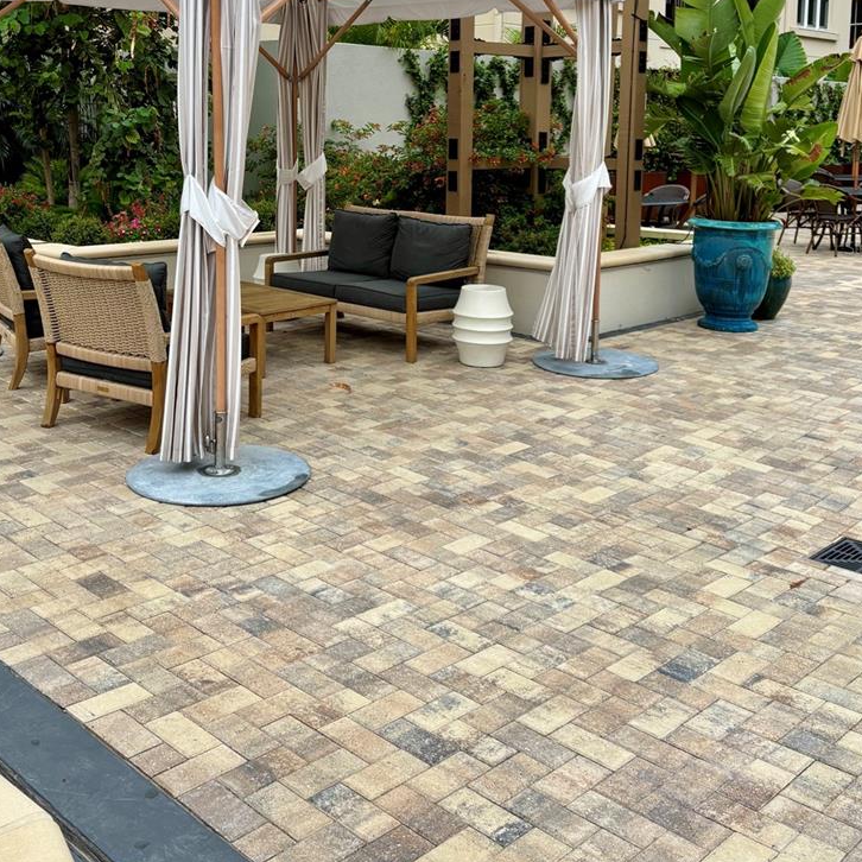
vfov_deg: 42.9
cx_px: 394
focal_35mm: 38
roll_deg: -1.5
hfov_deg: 43.8
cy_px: 247
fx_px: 1071
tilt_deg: -6.1
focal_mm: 5.96
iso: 50
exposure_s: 1/894
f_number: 1.6
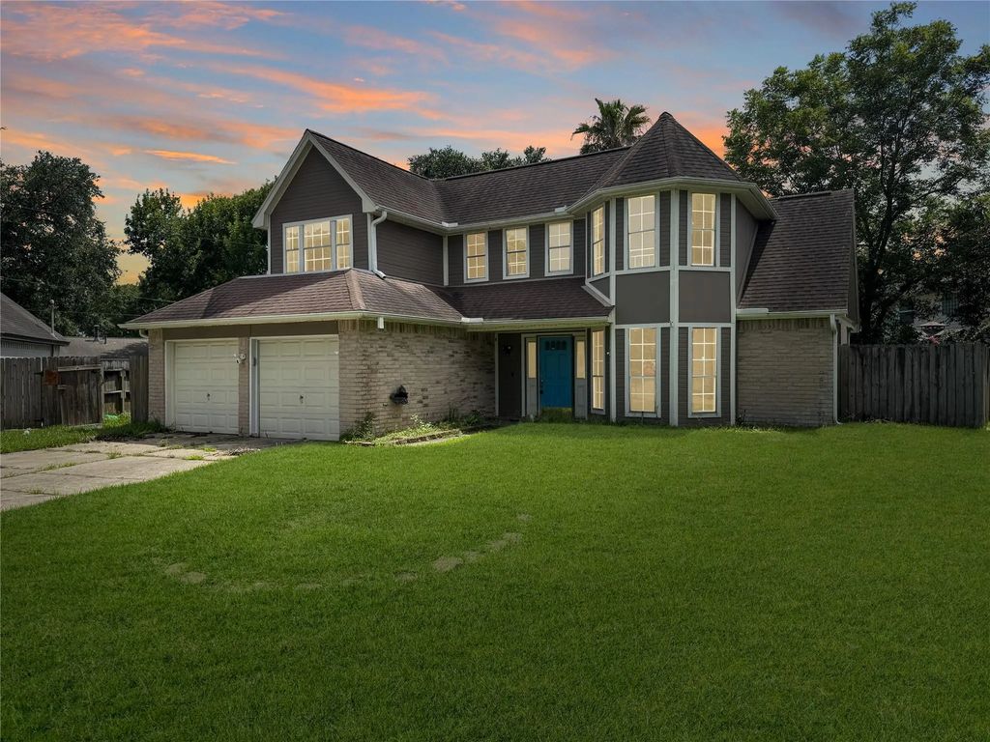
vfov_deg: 56.8
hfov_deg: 71.6
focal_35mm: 24
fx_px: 686
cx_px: 495
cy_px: 371
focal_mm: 6.76
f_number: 1.78
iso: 80
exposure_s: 1/3413
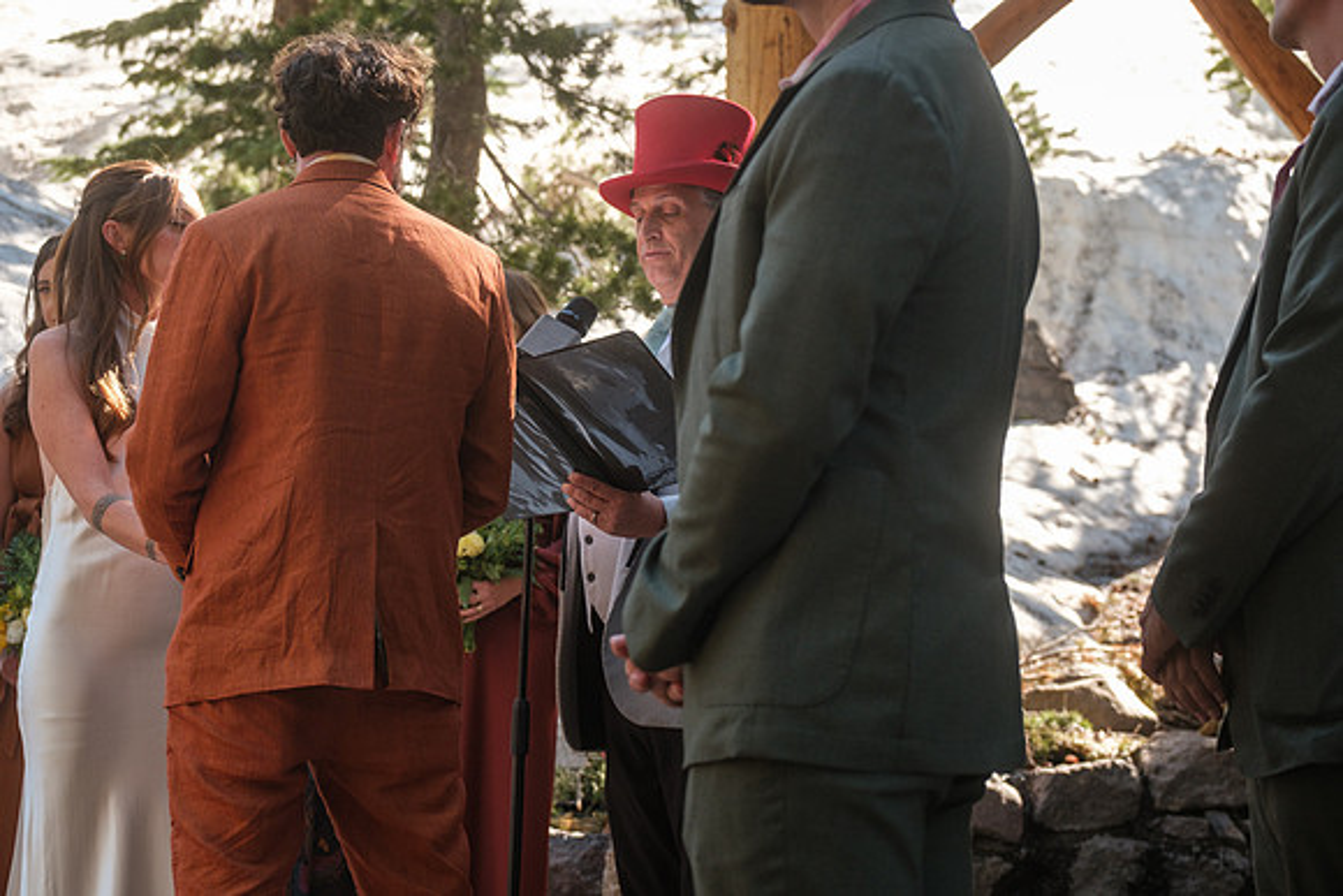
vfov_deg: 18.2
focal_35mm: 75
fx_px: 2798
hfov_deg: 27.0
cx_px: 672
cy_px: 448
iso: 400
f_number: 4
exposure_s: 1/420
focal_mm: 50
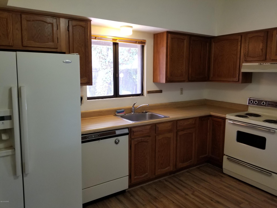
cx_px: 138
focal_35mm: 26
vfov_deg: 53.1
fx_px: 208
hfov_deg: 67.3
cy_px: 104
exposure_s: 1/30
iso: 160
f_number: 1.7
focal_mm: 4.25
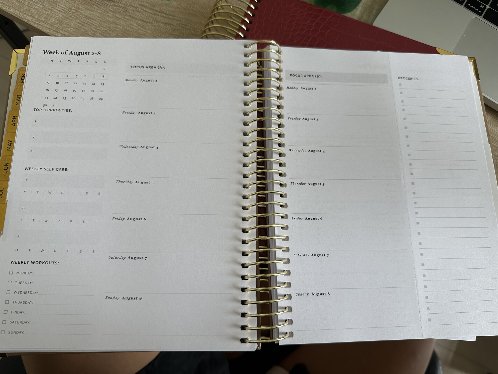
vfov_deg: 56.8
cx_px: 249
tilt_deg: -74.3
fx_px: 345
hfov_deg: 71.6
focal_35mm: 24
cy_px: 187
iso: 80
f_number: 1.78
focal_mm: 6.86
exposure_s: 1/286
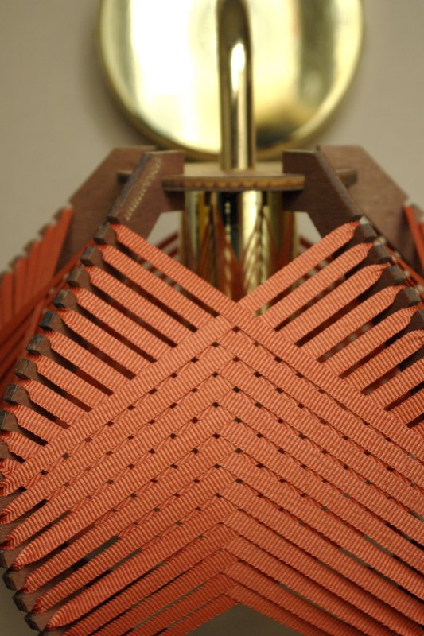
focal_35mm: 82
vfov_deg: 24.6
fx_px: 1458
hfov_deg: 16.5
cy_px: 318
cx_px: 212
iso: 1000
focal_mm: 55
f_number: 7.1
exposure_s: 1/80
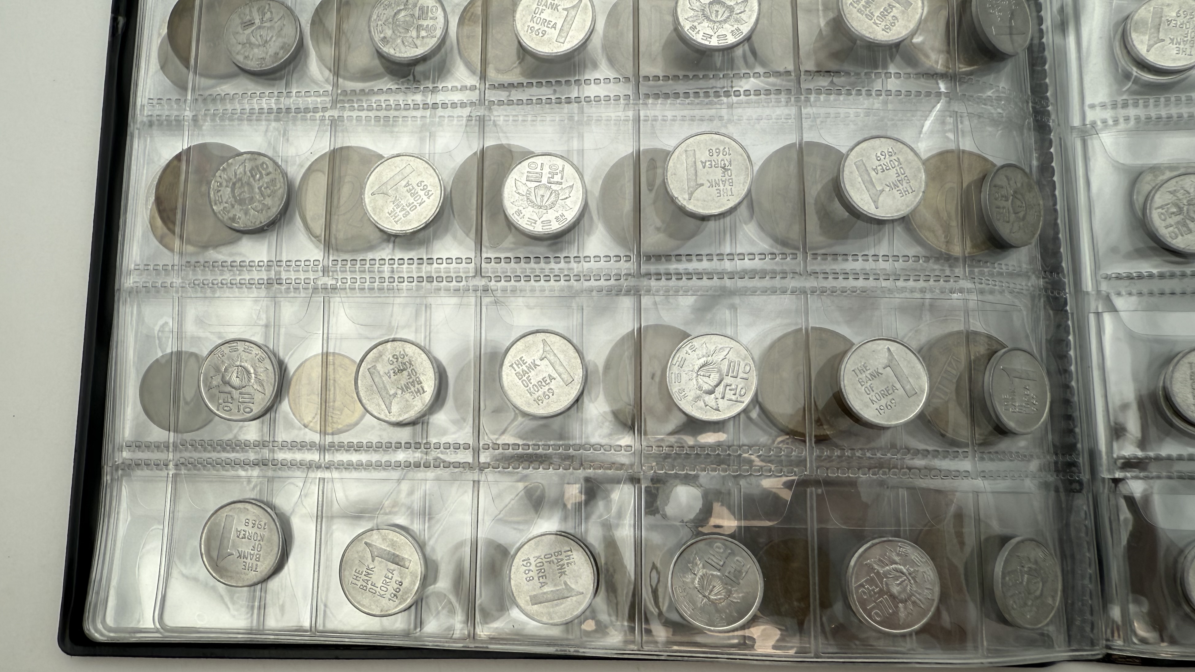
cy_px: 335
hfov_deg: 69.9
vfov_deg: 42.9
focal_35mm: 27
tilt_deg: -81.5
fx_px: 855
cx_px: 583
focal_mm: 2.22
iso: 40
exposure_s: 1/326
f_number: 2.2
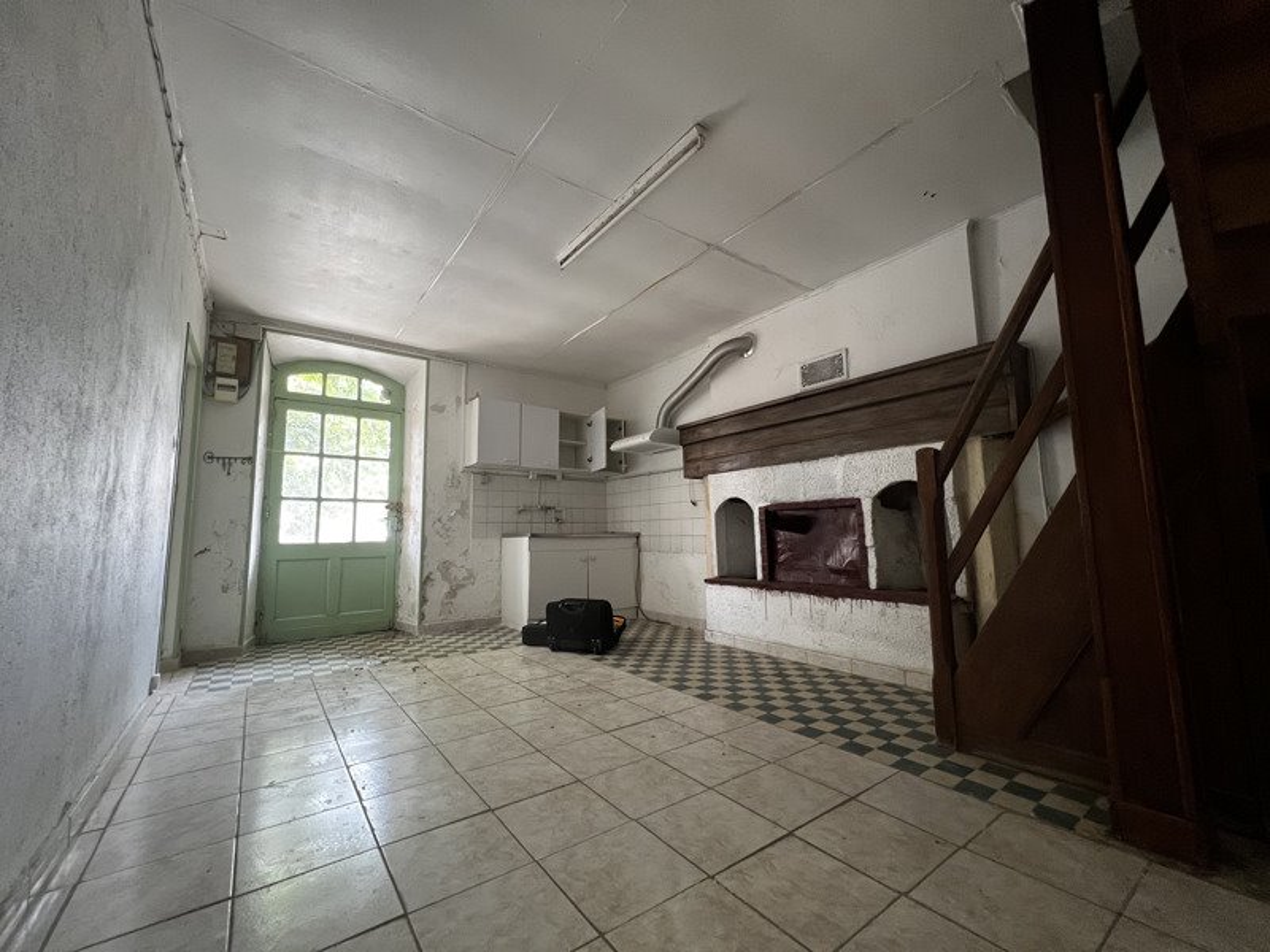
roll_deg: +0.3
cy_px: 476
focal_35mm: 13
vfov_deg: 89.9
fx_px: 477
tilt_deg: +6.7
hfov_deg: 106.2
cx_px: 635
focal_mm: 1.57
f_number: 1.8
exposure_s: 1/60
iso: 400
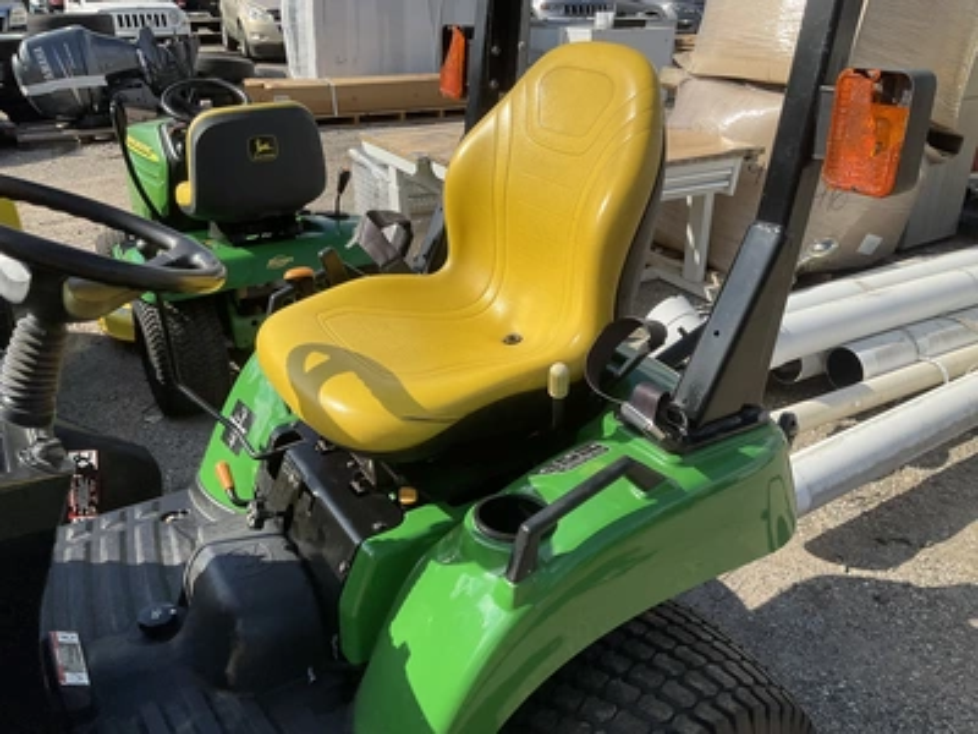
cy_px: 367
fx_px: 819
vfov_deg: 48.2
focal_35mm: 29
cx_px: 489
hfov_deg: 61.7
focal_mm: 3
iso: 25
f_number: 1.8
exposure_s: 1/1730
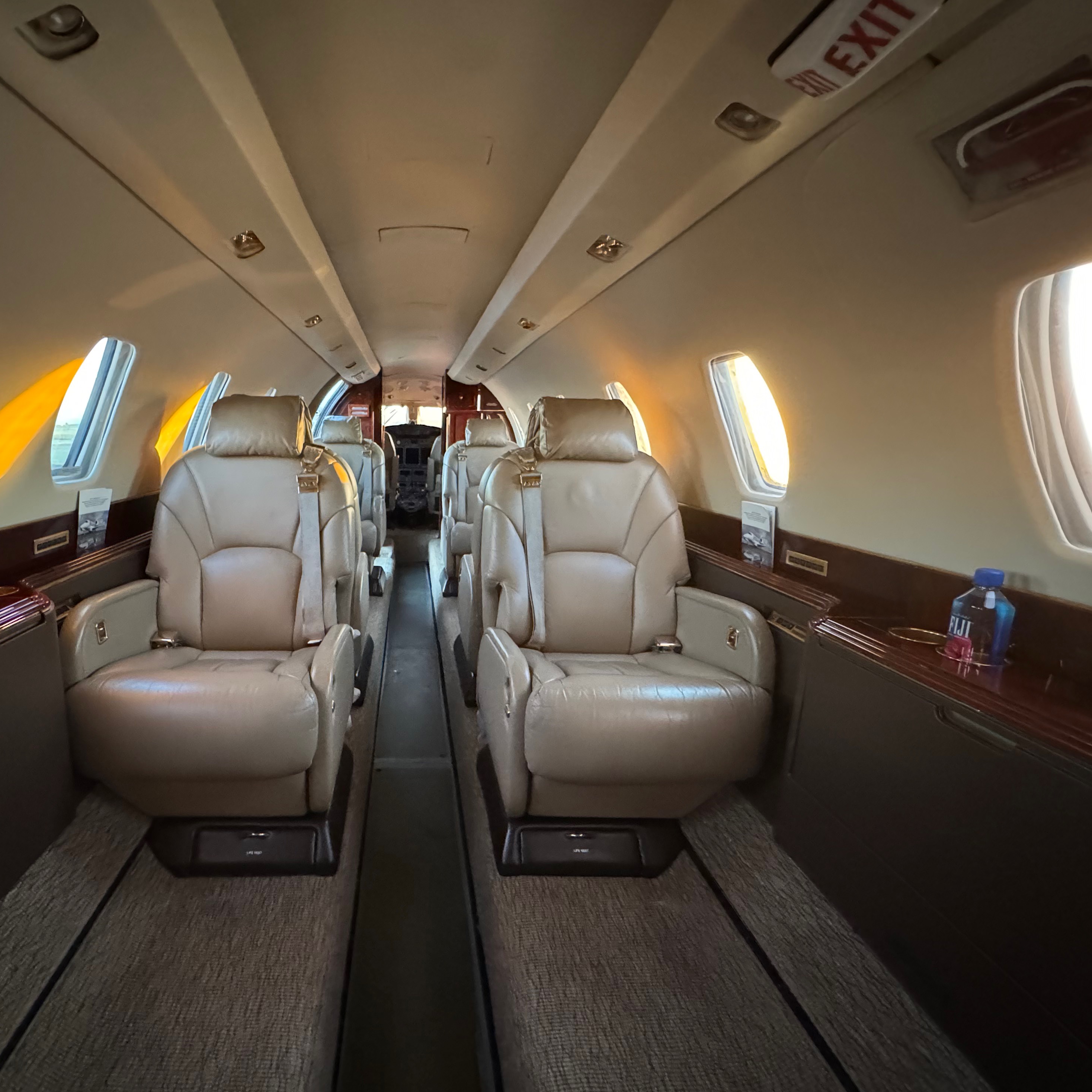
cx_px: 420
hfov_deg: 82.6
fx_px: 607
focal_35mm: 17
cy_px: 551
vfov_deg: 84.0
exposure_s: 1/60
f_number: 2.2
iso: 1250
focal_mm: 2.22
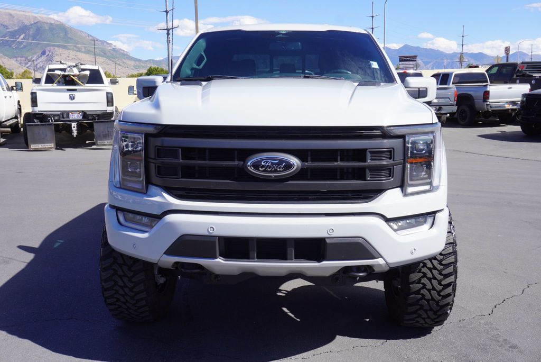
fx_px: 519
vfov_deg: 38.4
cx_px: 270
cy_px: 181
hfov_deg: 55.1
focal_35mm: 34
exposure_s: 1/125
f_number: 9
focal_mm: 23
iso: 100
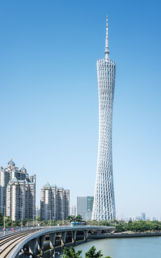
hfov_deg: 28.6
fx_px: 316
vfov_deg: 44.4
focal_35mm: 45
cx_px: 79
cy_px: 129
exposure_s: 1/160
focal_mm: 44
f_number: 11
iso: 125
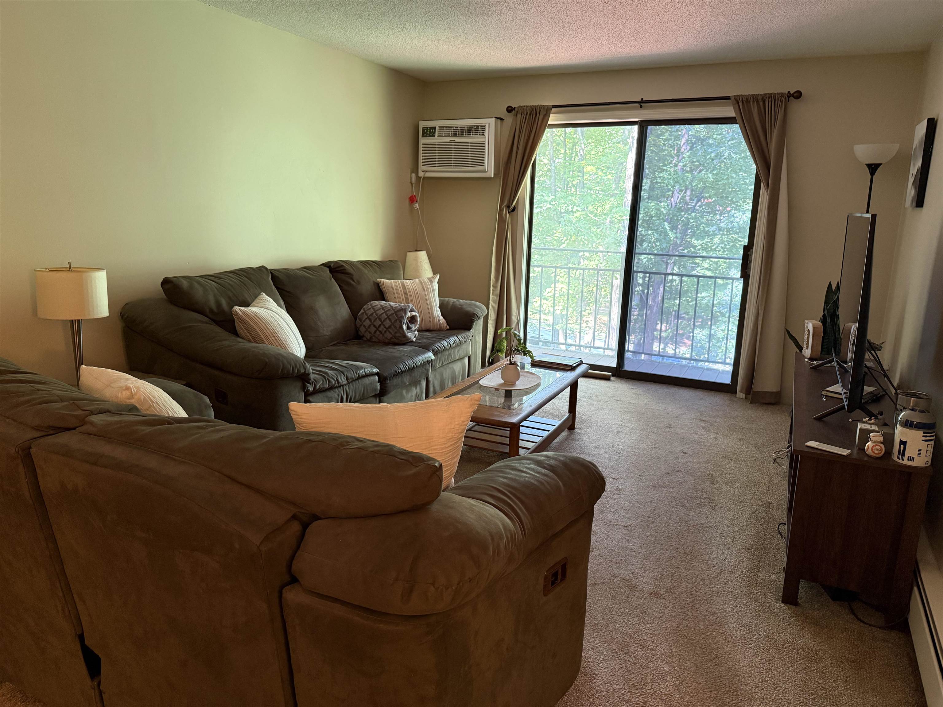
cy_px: 354
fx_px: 654
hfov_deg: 71.6
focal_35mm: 24
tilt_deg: -12.1
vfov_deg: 56.8
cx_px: 472
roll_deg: -1.4
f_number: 1.78
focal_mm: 6.76
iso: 500
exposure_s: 1/60
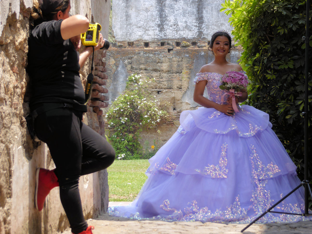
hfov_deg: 14.6
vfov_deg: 11.0
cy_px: 117
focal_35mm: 135
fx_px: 1217
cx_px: 156
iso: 100
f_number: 5.3
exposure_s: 1/125
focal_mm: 24.2
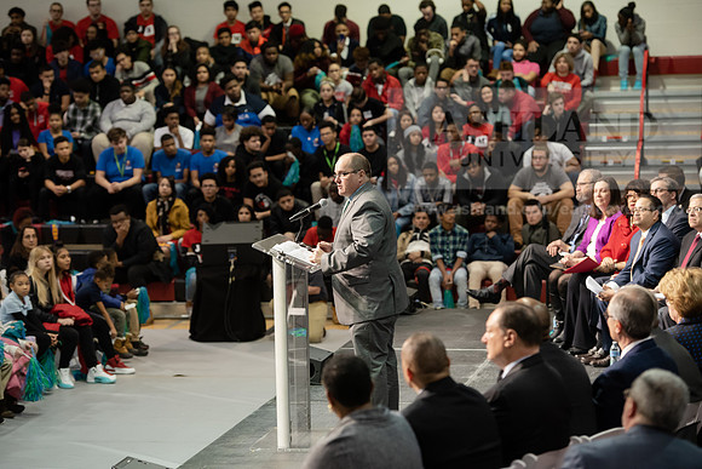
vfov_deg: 11.8
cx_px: 351
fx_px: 2262
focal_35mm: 116
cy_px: 234
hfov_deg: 17.6
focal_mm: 116
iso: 2500
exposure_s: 1/200
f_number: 3.5
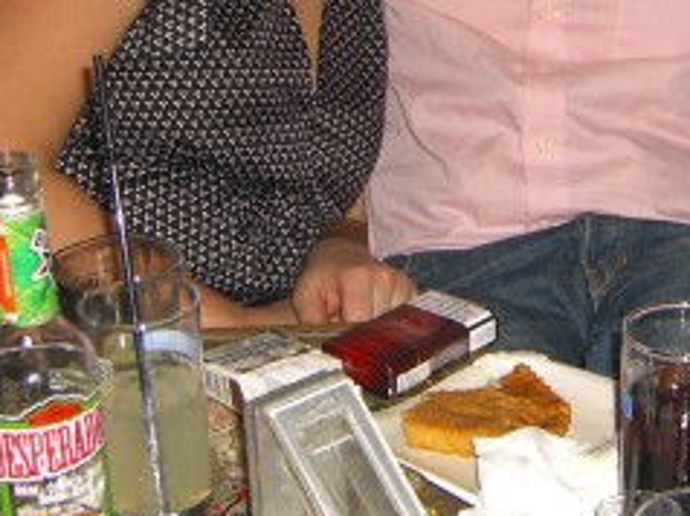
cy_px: 26
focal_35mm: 96
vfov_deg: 15.2
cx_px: 568
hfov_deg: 20.2
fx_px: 1912
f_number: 2.8
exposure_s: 1/60
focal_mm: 7.9
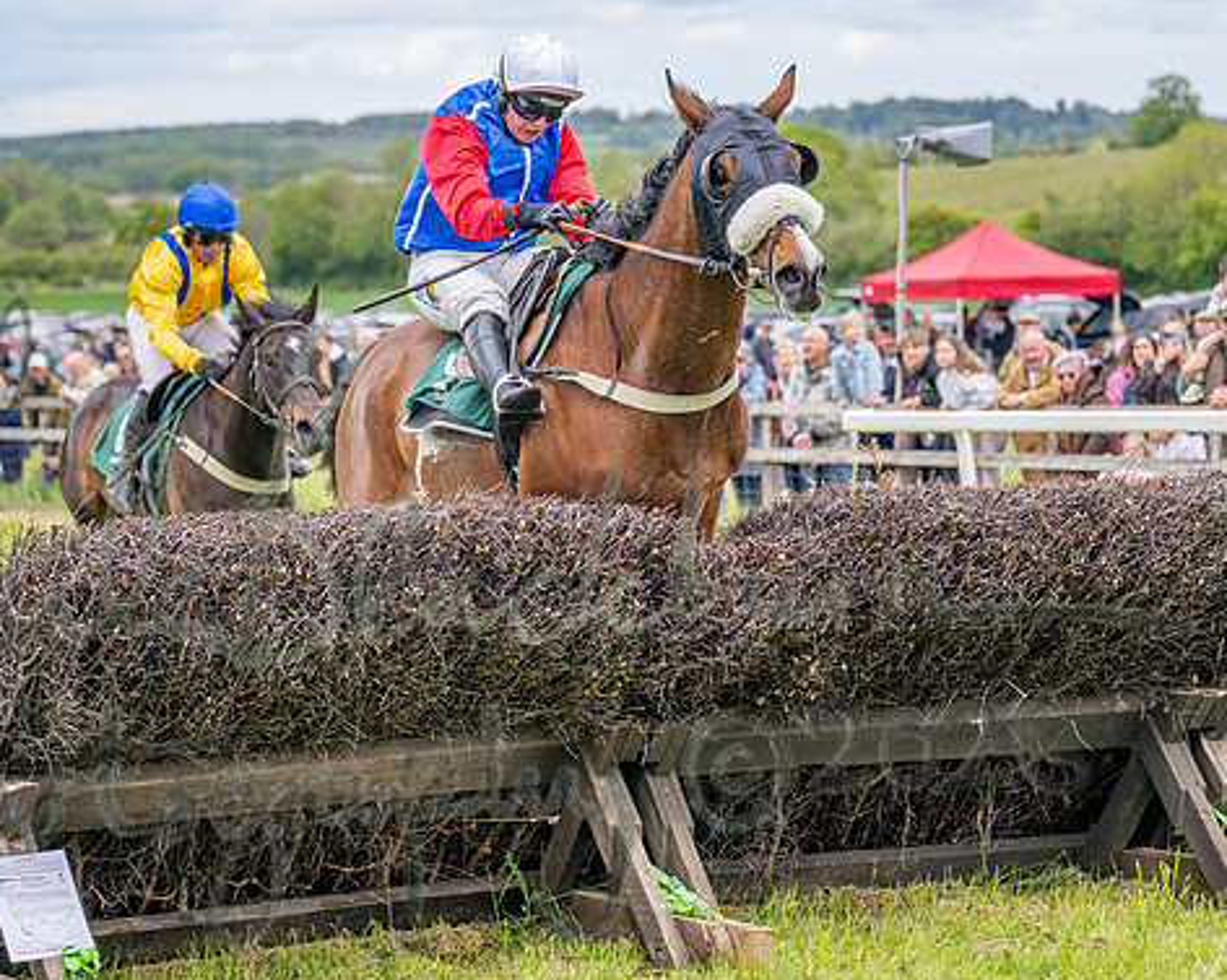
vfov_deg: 13.0
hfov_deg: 16.3
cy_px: 344
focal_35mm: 118
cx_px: 587
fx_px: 4282
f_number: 2.8
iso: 200
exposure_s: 1/1600
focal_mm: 70
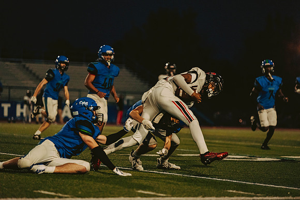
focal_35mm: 155
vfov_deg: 8.9
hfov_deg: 13.2
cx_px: 150
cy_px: 100
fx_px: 1292
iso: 2500
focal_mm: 155
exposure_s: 1/1600
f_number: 2.8
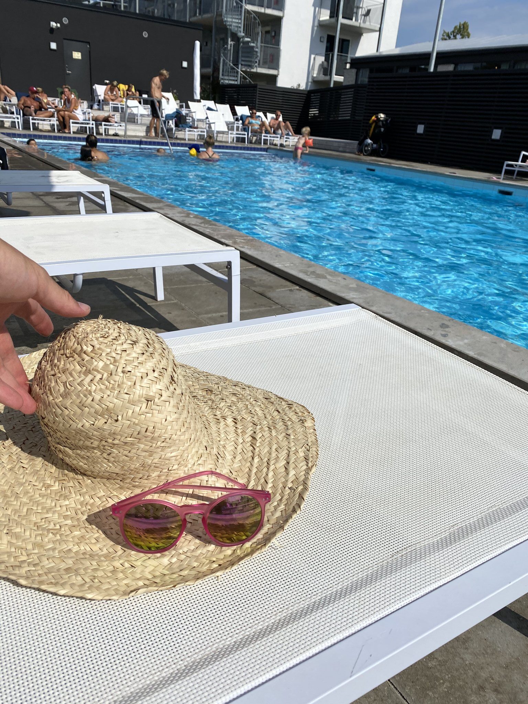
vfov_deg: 67.3
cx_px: 264
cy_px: 352
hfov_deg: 53.1
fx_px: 529
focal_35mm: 26
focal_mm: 4.25
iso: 32
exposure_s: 1/8197
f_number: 1.8
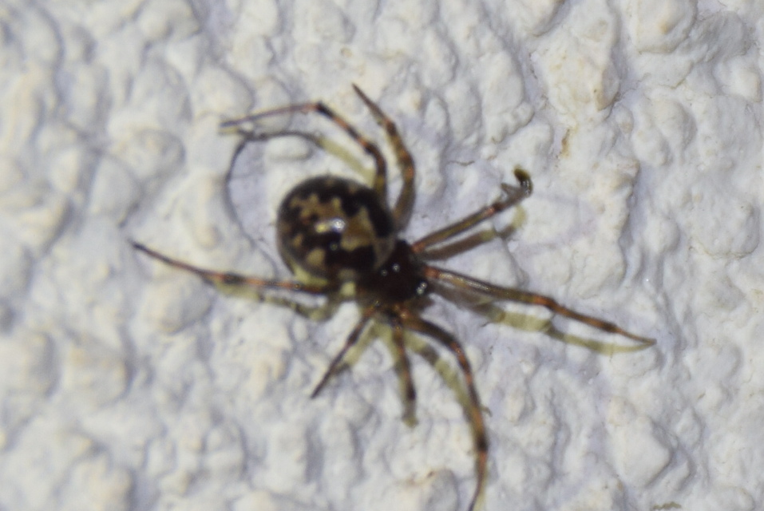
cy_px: 256
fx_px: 4461
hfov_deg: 9.8
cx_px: 382
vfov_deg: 6.6
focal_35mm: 210
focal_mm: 140
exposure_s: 1/80
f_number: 5.6
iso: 320
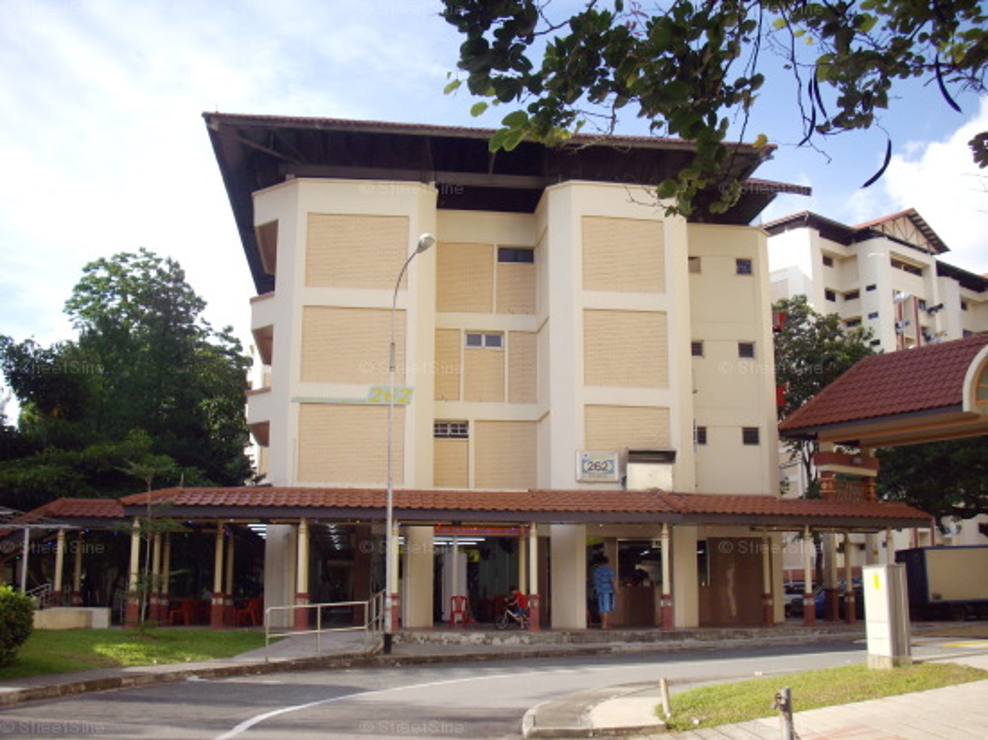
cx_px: 494
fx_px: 1056
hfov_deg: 50.2
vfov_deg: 38.6
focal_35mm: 37
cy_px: 370
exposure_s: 1/125
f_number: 5.6
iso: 80
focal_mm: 6.2
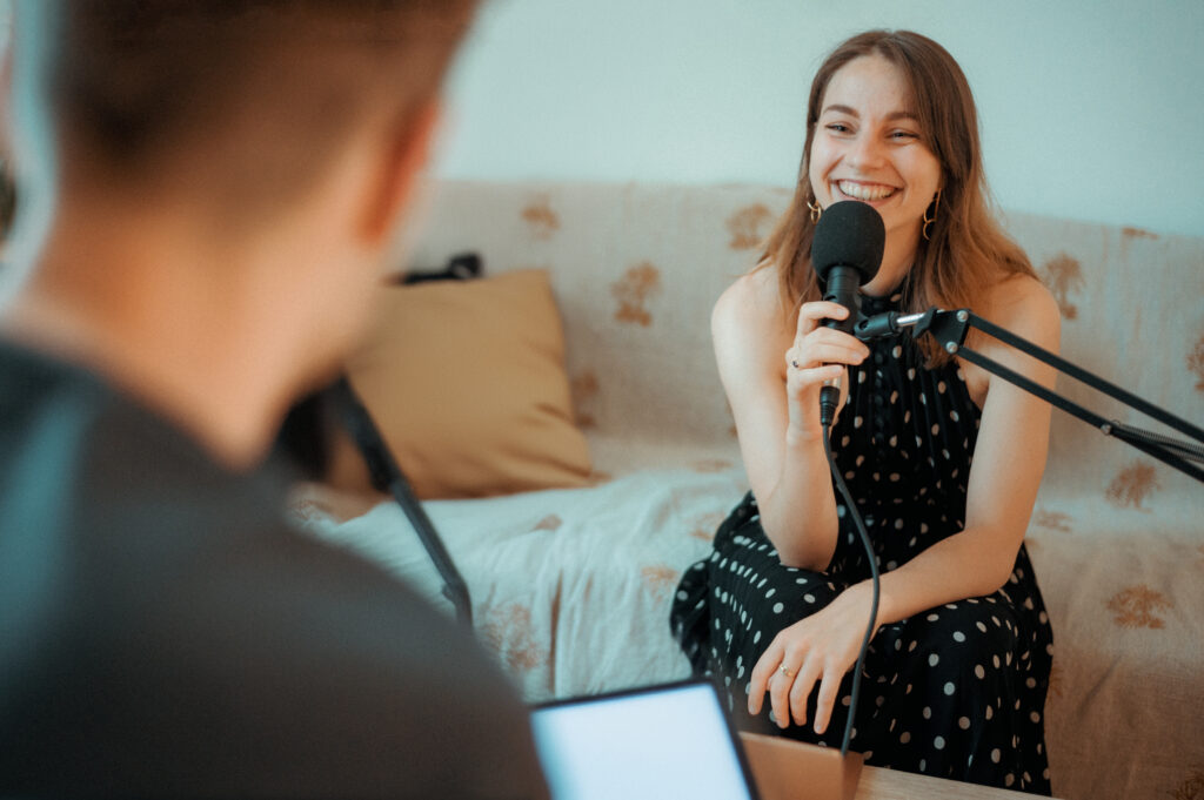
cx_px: 602
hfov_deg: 39.6
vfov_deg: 26.9
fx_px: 1671
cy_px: 400
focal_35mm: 50
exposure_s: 1/100
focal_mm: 50
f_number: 1.8
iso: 800
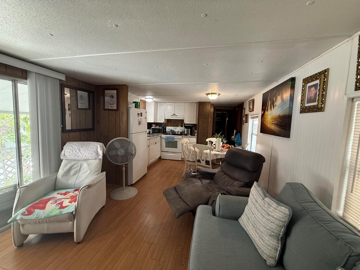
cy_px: 135
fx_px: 146
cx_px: 180
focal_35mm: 14
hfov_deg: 102.1
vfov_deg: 85.7
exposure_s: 1/120
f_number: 2.2
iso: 320
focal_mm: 2.22
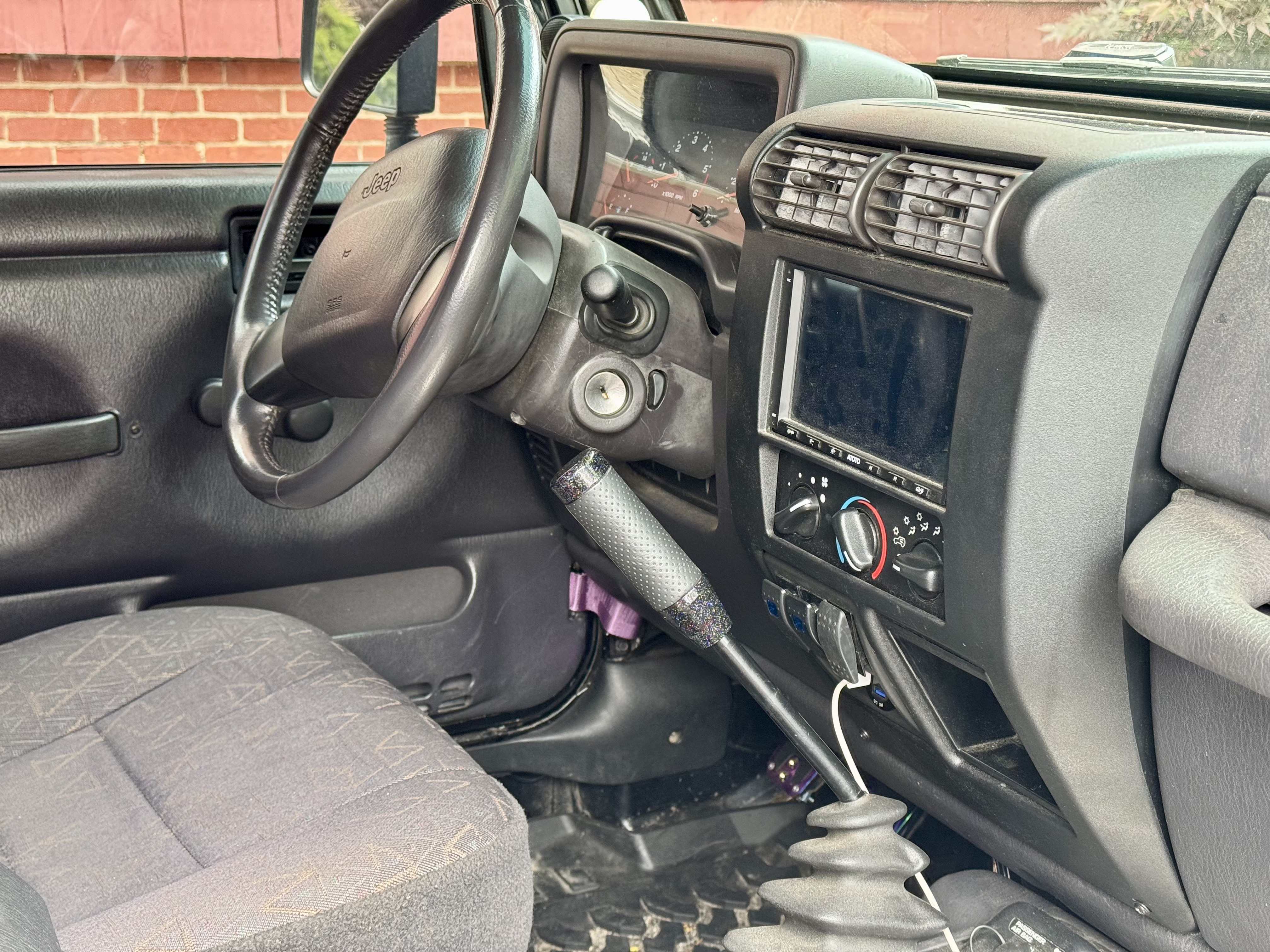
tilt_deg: -15.4
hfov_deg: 39.7
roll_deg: -2.2
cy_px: 476
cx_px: 635
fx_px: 1761
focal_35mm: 48
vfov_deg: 30.3
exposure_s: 1/60
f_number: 1.78
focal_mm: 6.76
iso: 160
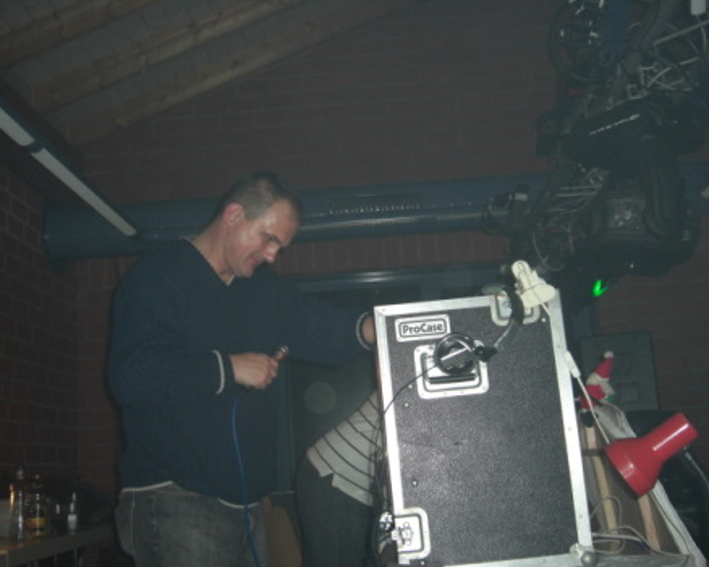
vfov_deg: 37.3
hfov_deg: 45.8
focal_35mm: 40
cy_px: 282
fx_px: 839
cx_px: 337
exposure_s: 1/60
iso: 200
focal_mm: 7.9
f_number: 2.8
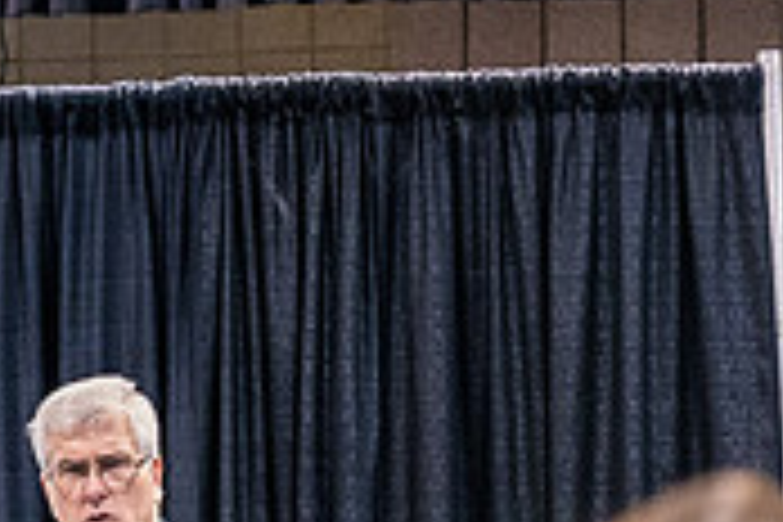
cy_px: 853
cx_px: 153
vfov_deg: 3.9
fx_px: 7612
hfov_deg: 5.9
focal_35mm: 350
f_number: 3.5
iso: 3200
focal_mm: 70
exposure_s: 1/100
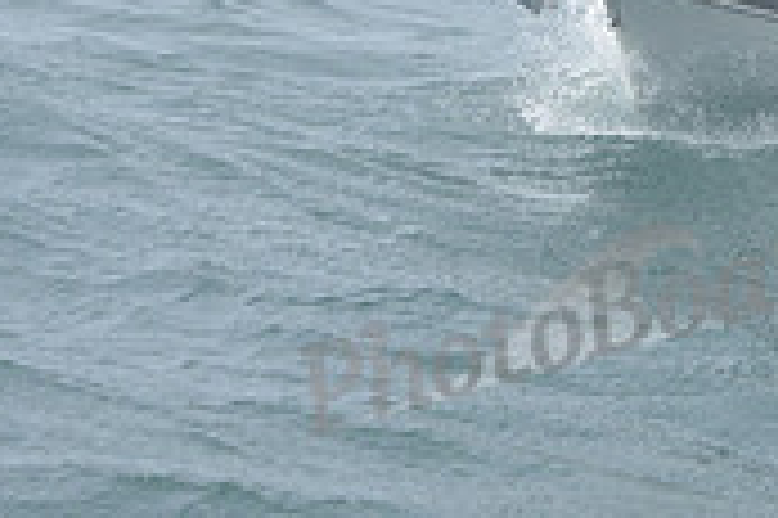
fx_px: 5074
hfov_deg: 8.6
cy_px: 20
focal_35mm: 235
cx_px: 1169
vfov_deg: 5.8
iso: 320
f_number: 9
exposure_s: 1/800
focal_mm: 70
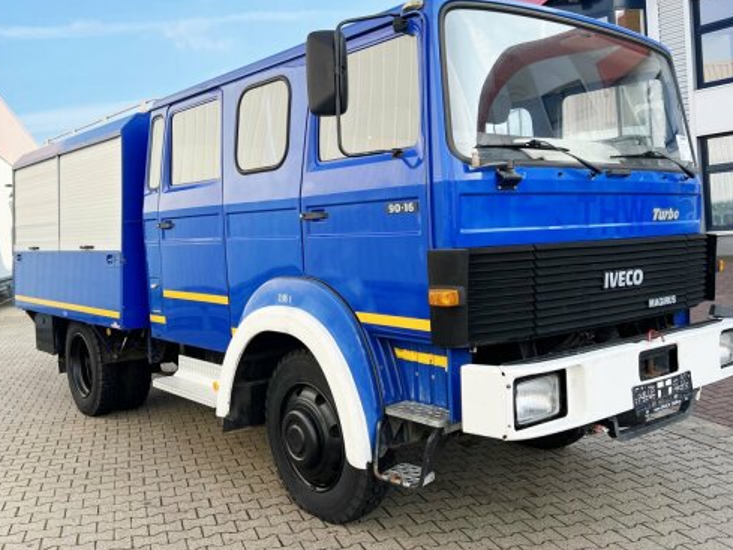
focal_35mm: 34
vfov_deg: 41.8
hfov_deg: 53.8
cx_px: 319
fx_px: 720
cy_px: 256
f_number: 1.5
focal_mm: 5.7
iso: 50
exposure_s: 1/1669
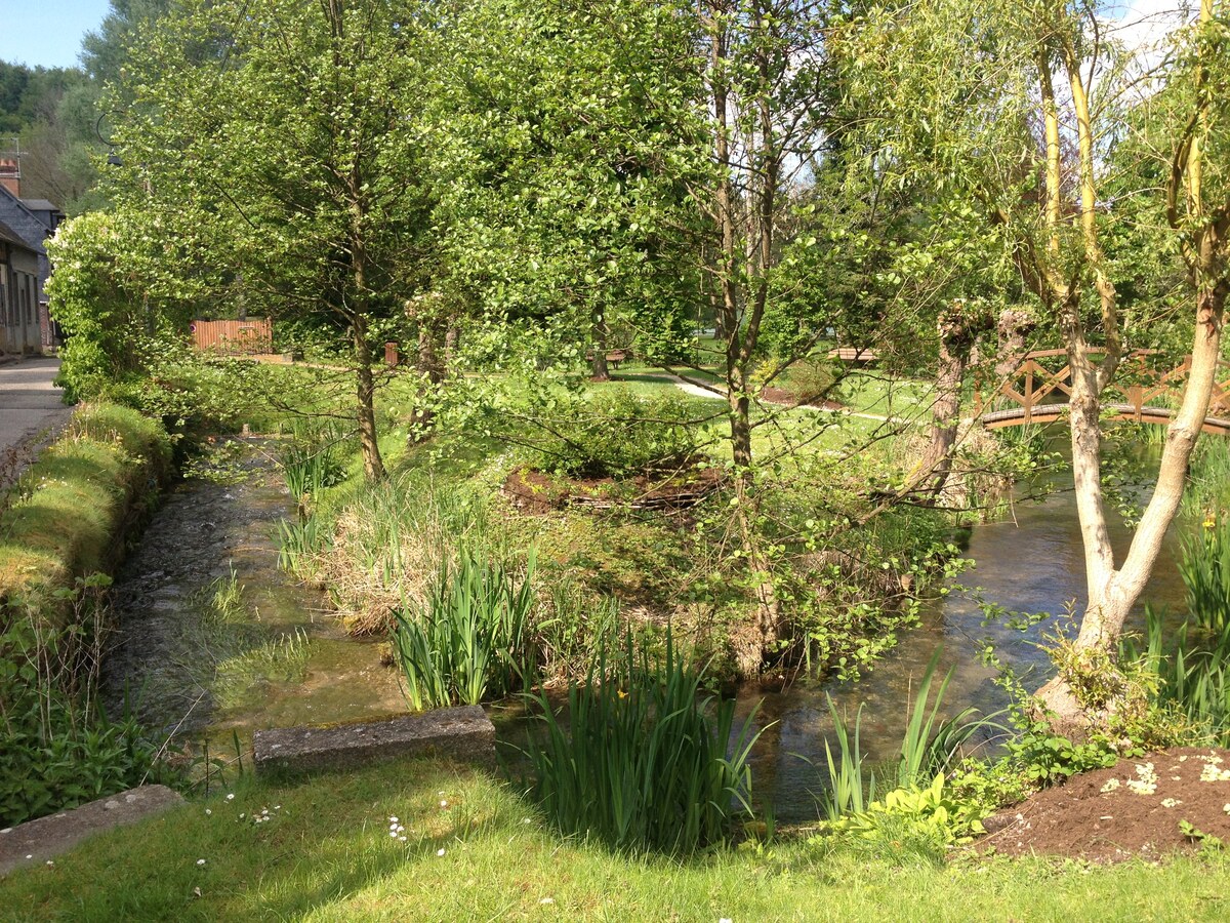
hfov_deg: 52.6
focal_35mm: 35
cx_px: 615
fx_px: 1244
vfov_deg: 40.7
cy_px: 462
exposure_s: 1/699
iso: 50
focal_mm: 4.28
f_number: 2.4
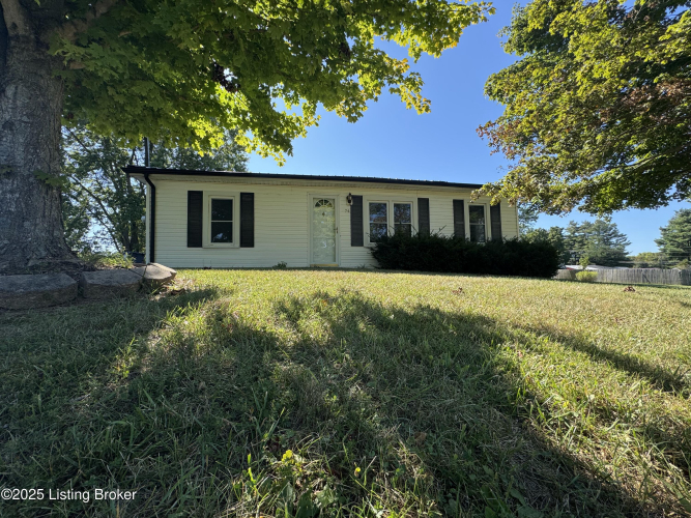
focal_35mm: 14
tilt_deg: +3.5
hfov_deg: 102.1
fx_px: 279
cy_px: 259
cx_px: 346
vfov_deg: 85.7
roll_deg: +1.0
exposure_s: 1/596
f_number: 2.2
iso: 40
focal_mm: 2.22
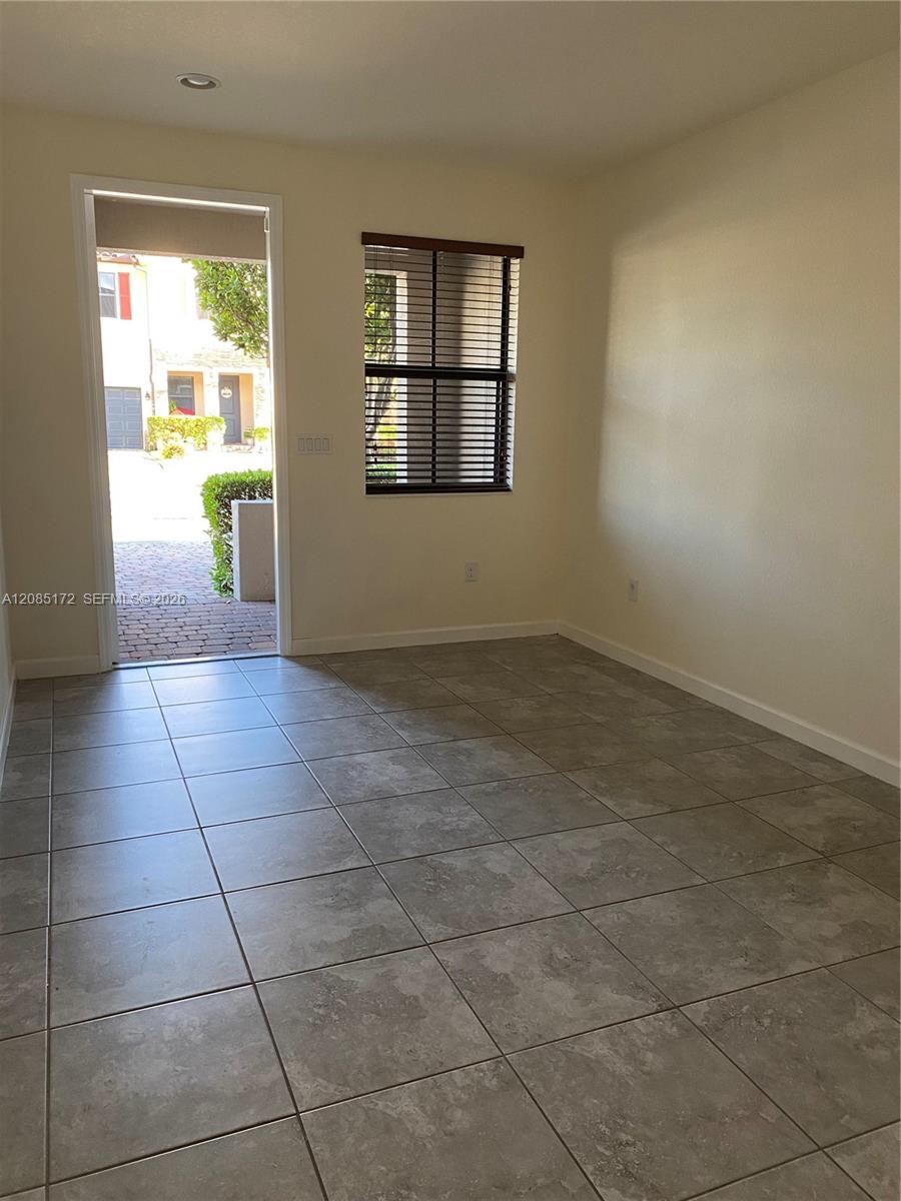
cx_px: 450
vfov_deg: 67.3
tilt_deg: -10.2
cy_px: 600
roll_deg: -0.5
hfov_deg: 53.1
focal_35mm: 26
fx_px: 902
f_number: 1.8
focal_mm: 4.25
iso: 125
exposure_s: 1/60
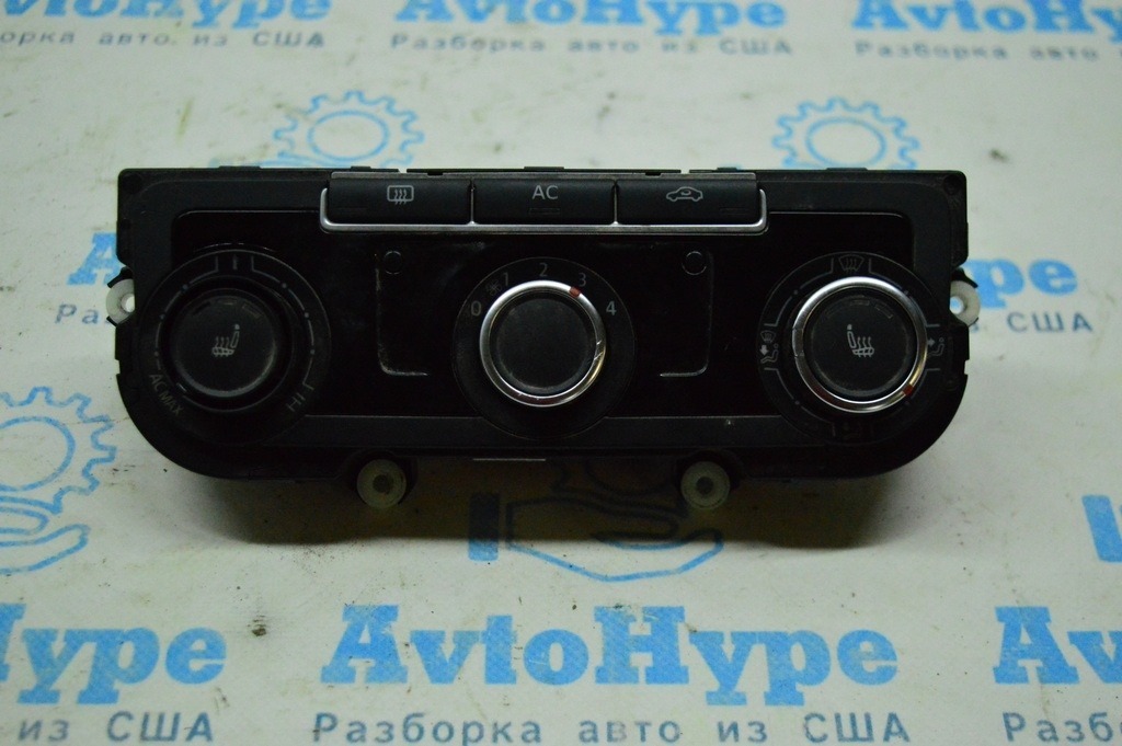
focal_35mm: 52
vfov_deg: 25.7
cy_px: 373
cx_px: 561
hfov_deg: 37.9
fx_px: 1635
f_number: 4.5
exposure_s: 1/1000
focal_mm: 35
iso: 6400
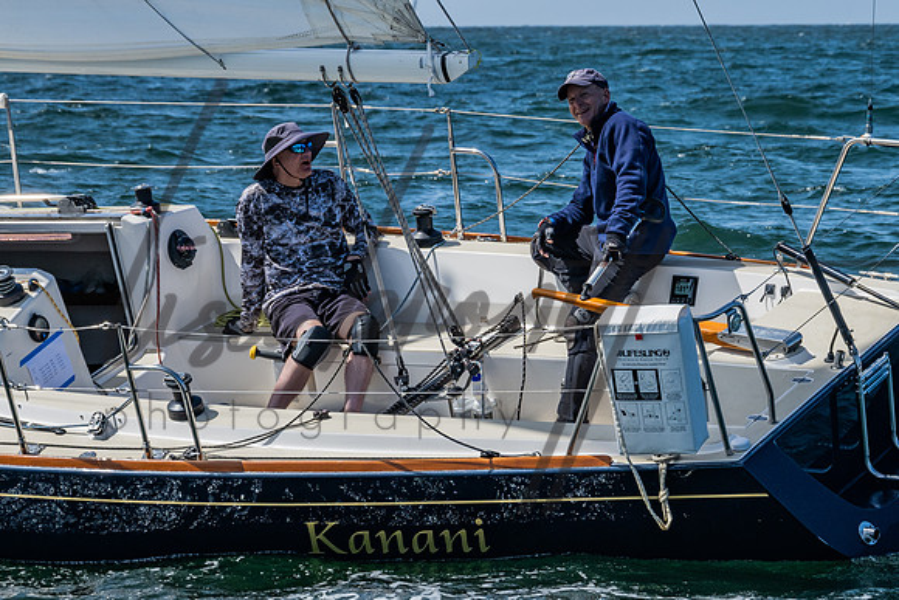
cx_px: 511
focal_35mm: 208
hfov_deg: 9.9
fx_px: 5184
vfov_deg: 6.6
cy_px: 111
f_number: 6.3
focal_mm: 110
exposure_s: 1/1600
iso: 200
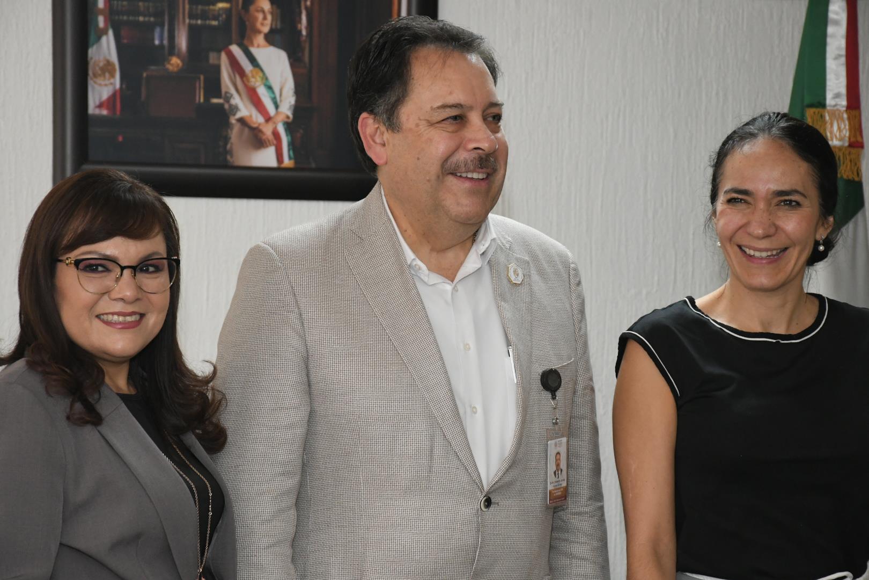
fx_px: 3065
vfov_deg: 10.8
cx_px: 434
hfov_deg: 16.1
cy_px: 290
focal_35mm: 127
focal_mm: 85
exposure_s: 1/160
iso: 2500
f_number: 7.1
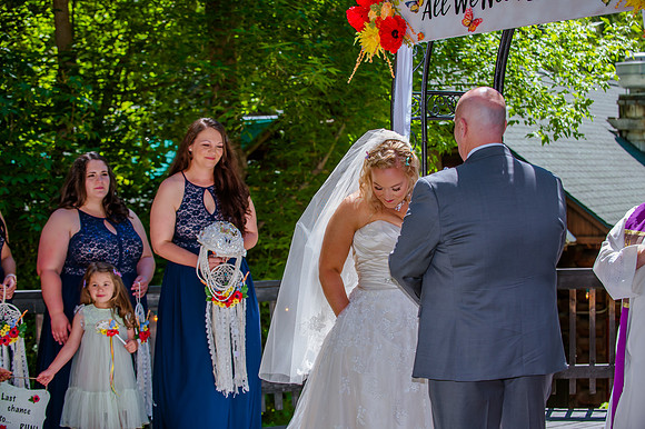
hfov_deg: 26.0
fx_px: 1399
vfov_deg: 17.4
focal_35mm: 78
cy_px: 214
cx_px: 323
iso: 200
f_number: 4.5
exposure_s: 1/500
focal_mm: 78
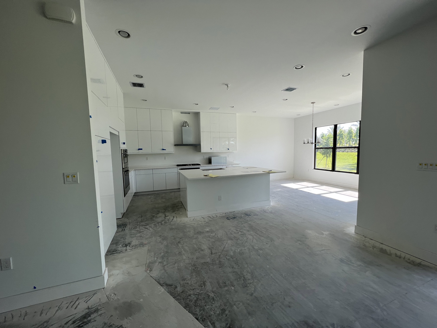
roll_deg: +0.6
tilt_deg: -4.4
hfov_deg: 106.2
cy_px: 164
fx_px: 164
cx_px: 218
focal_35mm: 13
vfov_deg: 89.9
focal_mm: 1.57
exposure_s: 1/168
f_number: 1.8
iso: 32
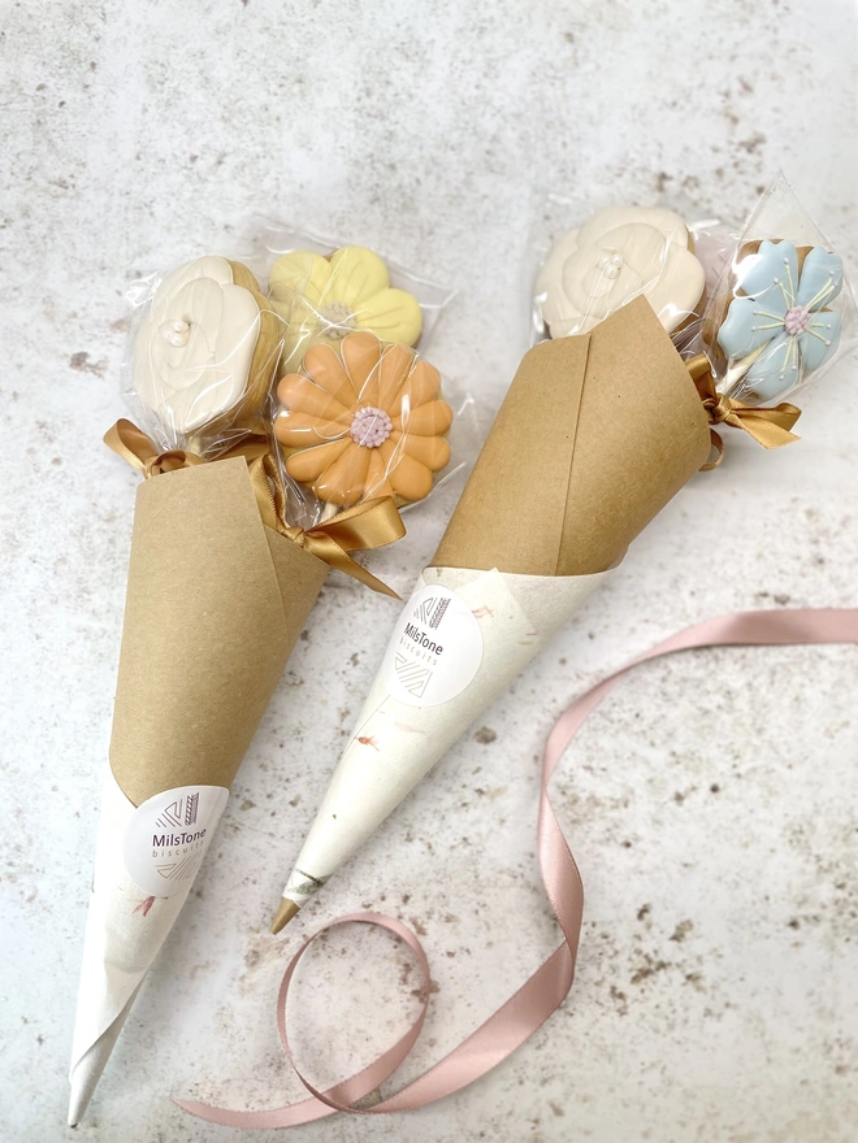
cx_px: 429
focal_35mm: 26
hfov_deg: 53.1
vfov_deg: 67.3
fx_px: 859
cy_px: 572
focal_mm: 4.2
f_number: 1.6
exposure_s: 1/121
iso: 80
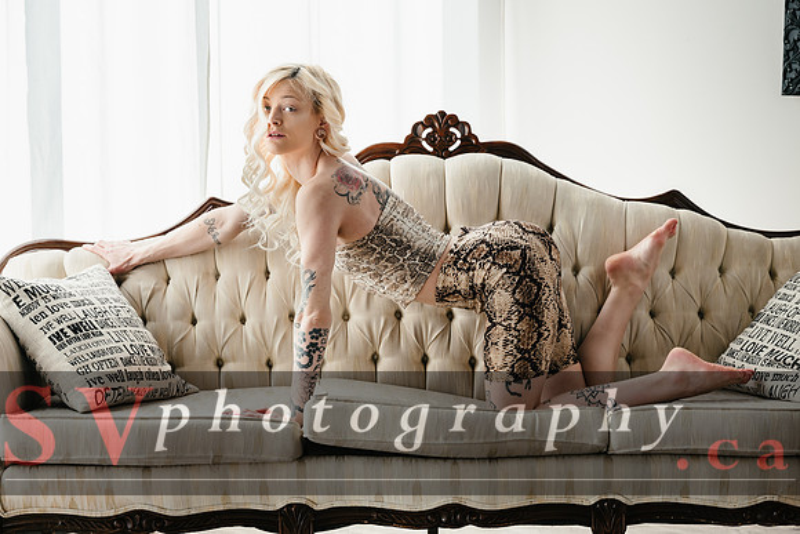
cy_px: 293
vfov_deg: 14.8
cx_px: 401
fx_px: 2062
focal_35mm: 93
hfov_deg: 22.0
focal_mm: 110
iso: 100
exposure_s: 1/100
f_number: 4.5
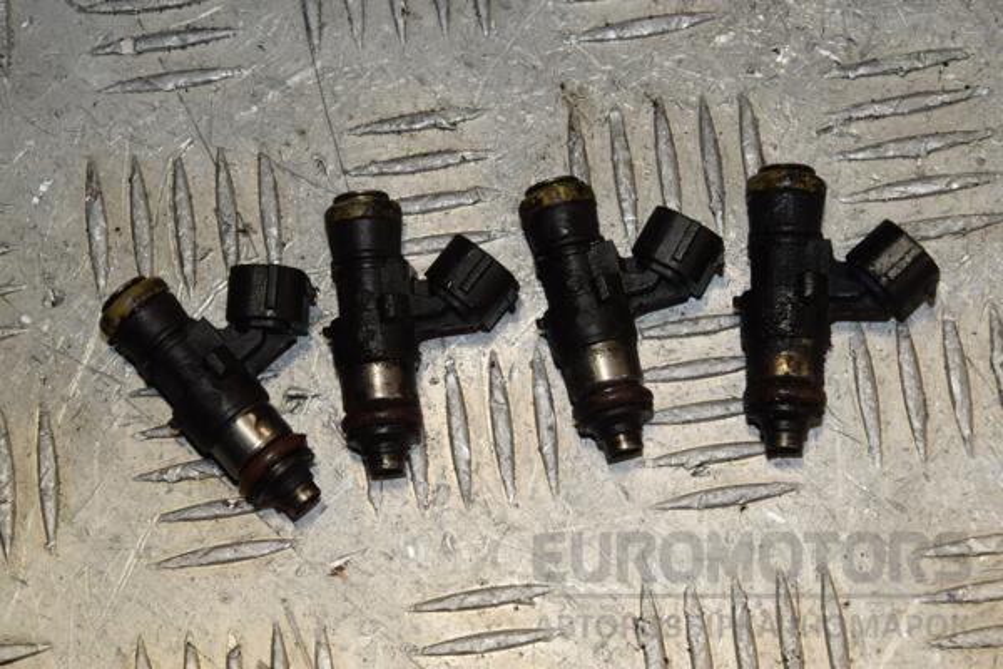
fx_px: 2925
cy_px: 334
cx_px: 502
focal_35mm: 105
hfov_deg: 19.5
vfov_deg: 13.0
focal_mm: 70
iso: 800
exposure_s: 1/200
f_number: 11
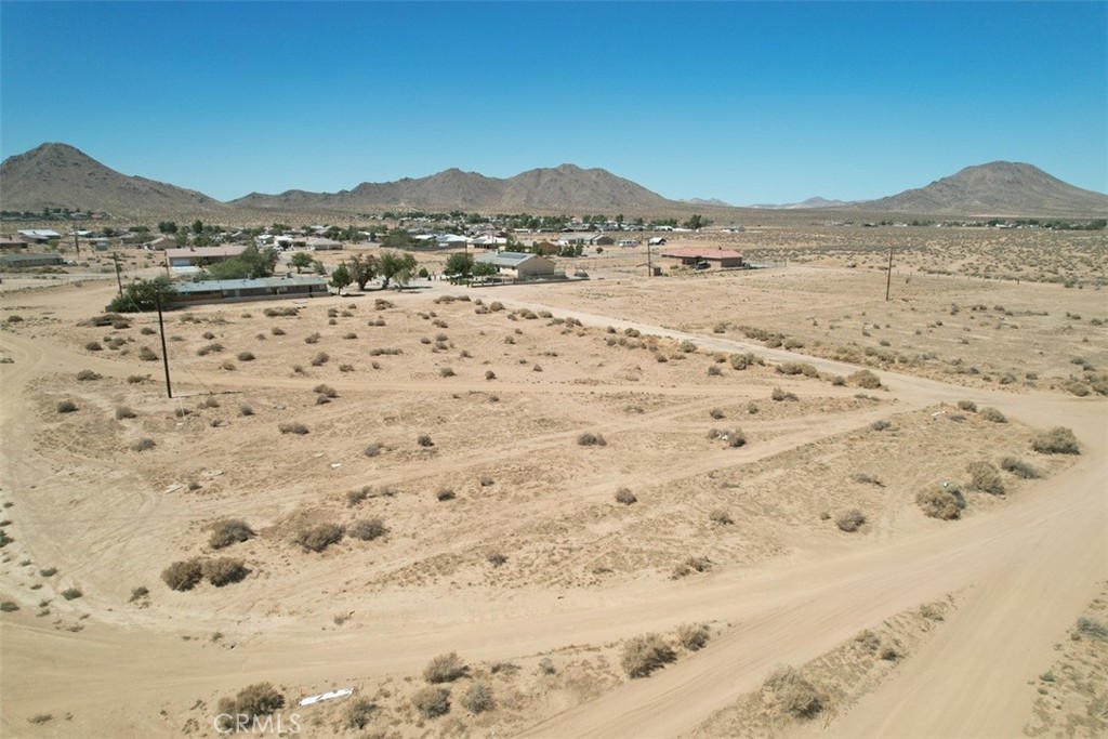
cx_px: 554
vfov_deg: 57.2
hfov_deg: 78.6
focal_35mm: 22
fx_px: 677
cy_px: 370
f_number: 2.8
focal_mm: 8.38
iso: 100
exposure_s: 1/640
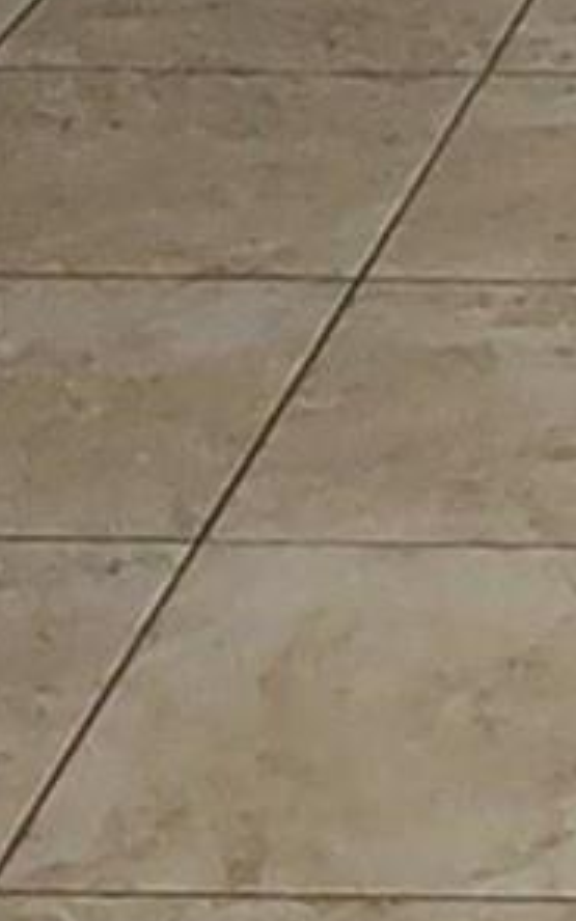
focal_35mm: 176
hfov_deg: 6.9
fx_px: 4421
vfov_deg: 10.7
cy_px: -1036
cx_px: 1575
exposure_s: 1/60
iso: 125
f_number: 2.2
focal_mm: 1.64
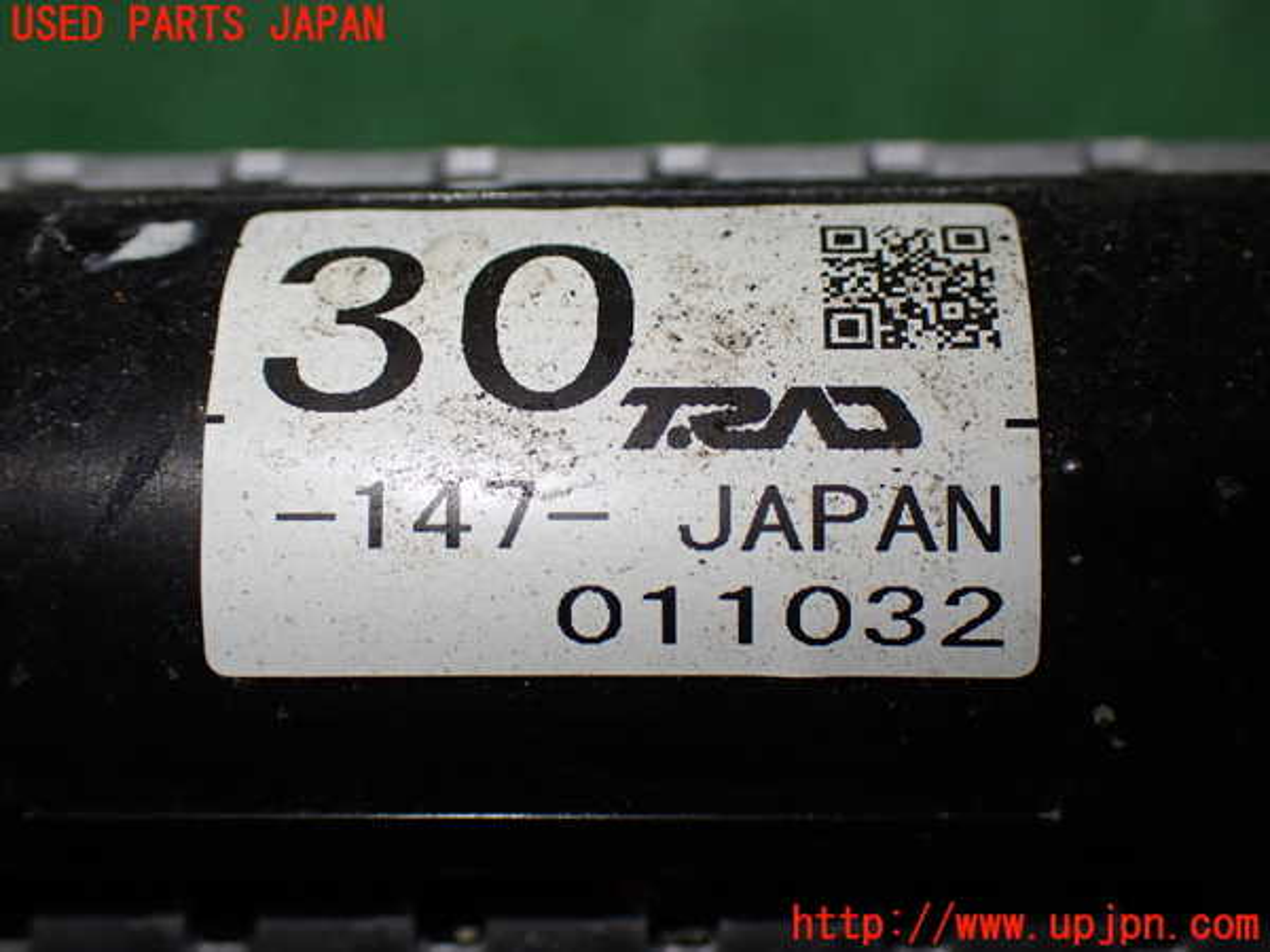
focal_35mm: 47
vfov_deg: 30.9
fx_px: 1724
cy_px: 476
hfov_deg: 40.4
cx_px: 635
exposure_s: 1/200
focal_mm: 8.4
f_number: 3.1
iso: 200
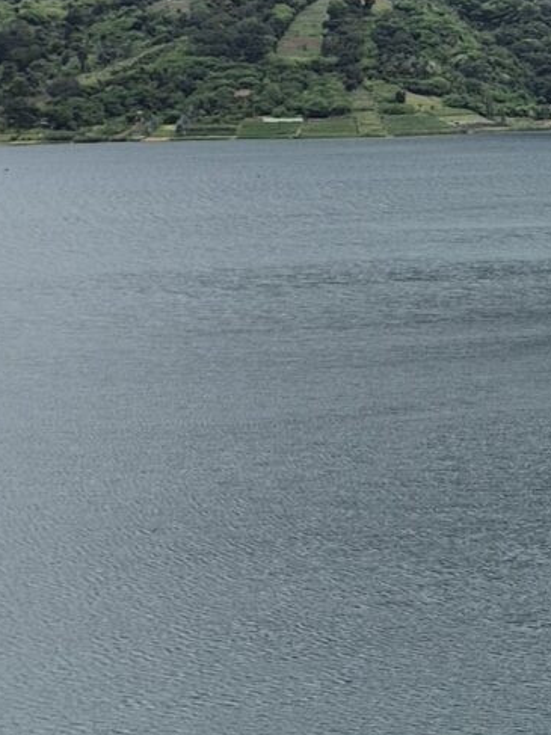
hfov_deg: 11.2
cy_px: 33
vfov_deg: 16.0
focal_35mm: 121
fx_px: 2569
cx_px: 1067
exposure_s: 1/2824
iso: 25
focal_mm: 5.4
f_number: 1.8
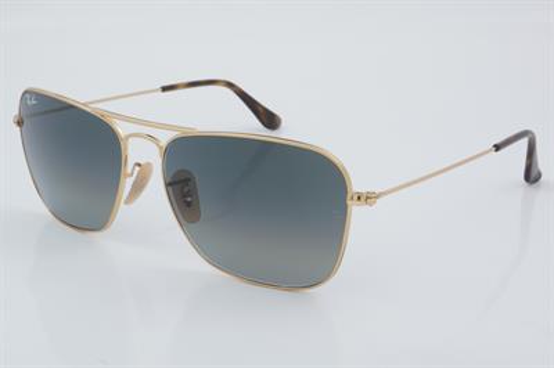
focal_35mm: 75
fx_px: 1153
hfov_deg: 27.0
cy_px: 184
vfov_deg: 18.2
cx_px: 277
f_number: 32
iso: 100
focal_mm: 50
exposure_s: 1/4
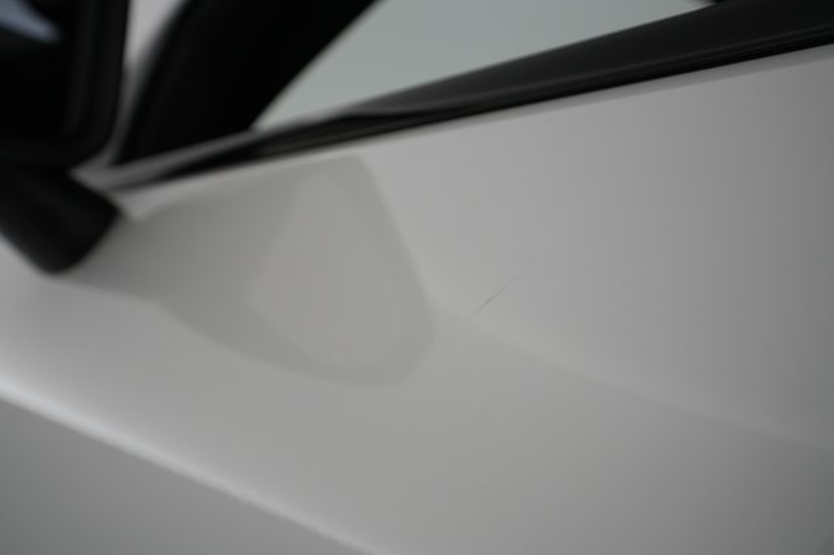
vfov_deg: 46.4
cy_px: 278
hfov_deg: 65.5
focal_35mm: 28
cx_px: 417
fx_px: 648
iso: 1250
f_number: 5.6
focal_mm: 28
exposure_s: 1/100
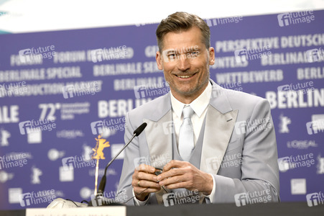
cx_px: 162
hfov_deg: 13.3
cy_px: 108
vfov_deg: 8.8
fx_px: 1394
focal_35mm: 155
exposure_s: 1/250
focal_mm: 155
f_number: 3.5
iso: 1000
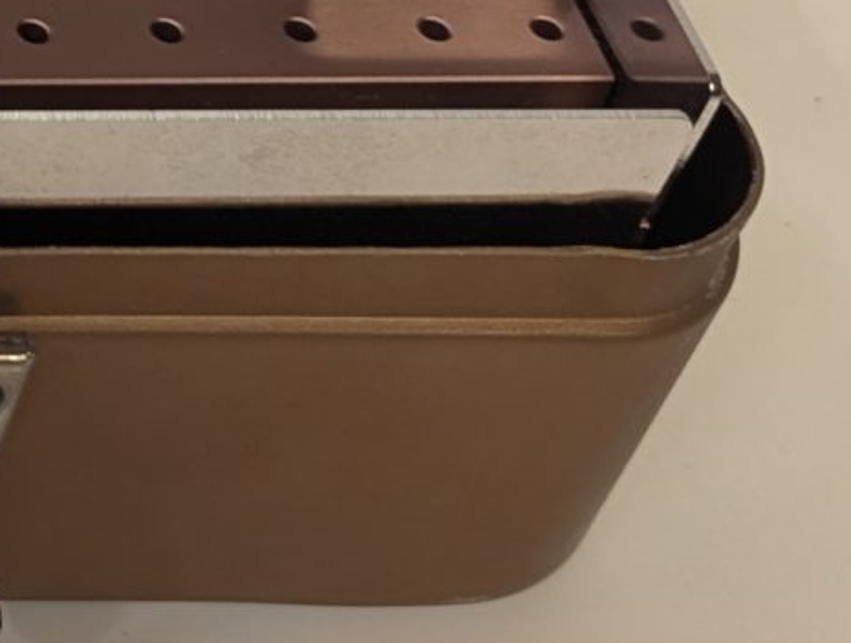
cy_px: -330
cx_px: -1078
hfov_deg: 12.3
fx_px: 3253
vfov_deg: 10.9
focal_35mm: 132
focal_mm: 6.81
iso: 67
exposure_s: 1/25
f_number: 1.85
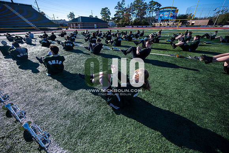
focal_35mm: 14
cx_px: 114
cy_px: 76
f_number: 4
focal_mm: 14
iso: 160
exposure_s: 1/2000
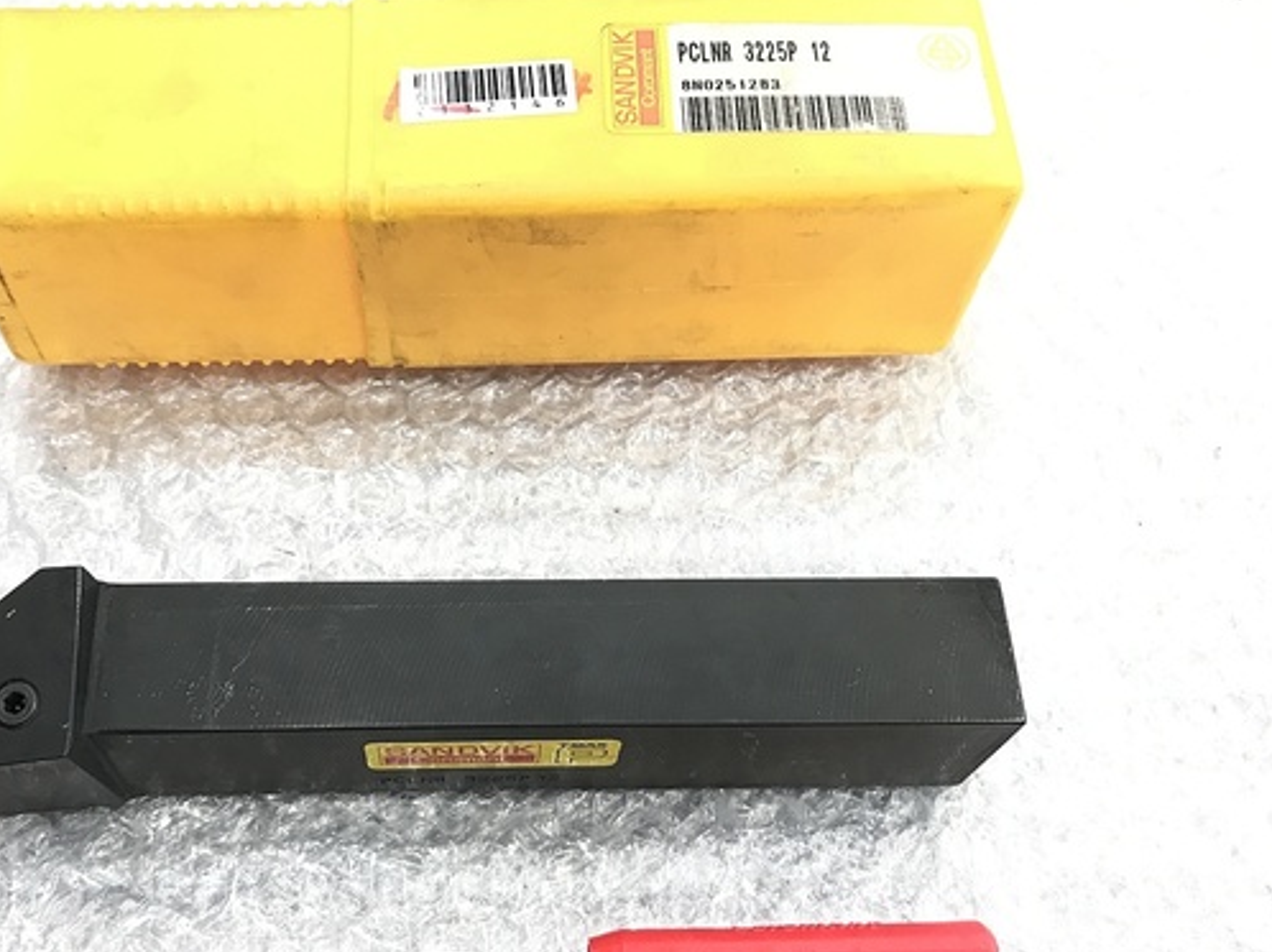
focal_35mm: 36
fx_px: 1322
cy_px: 559
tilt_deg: -63.2
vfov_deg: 39.5
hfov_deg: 51.1
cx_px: 526
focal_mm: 3.99
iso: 40
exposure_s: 1/20
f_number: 1.8
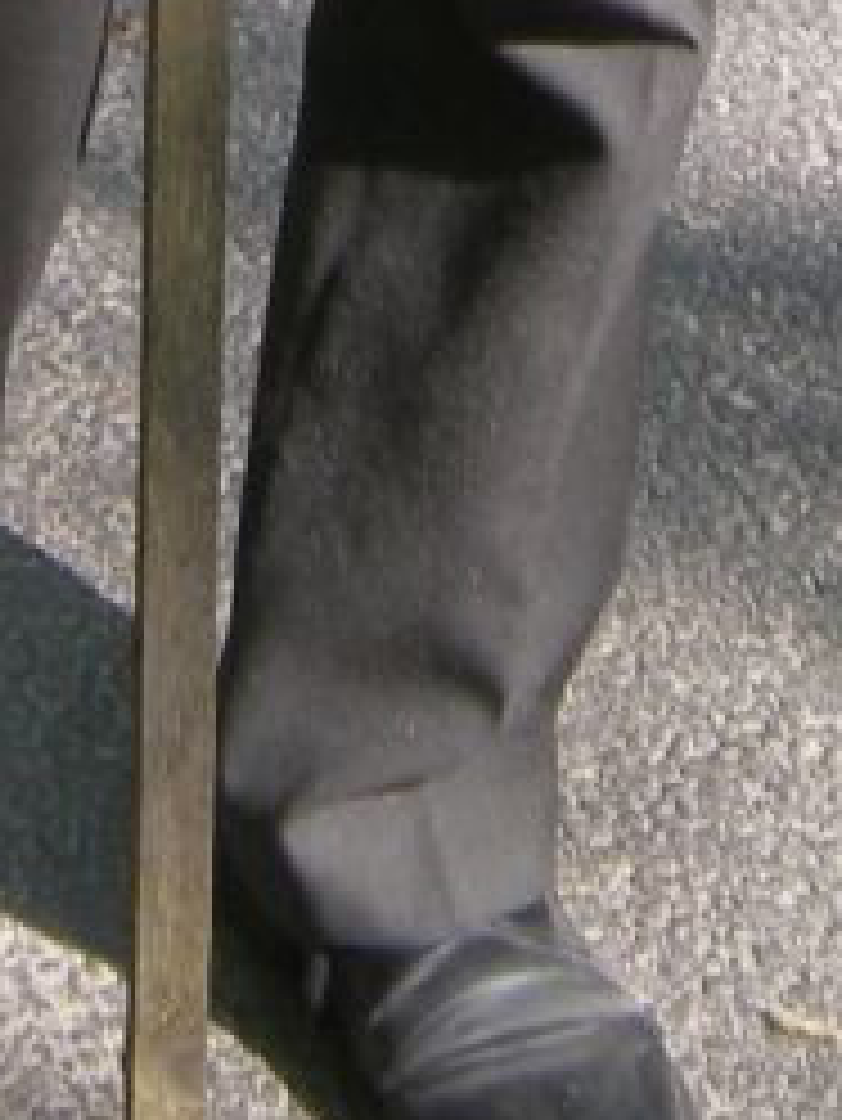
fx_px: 7421
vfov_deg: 8.0
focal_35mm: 229
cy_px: -1601
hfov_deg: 6.5
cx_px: 142
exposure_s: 1/79.8
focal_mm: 6.3
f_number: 3.2
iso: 64
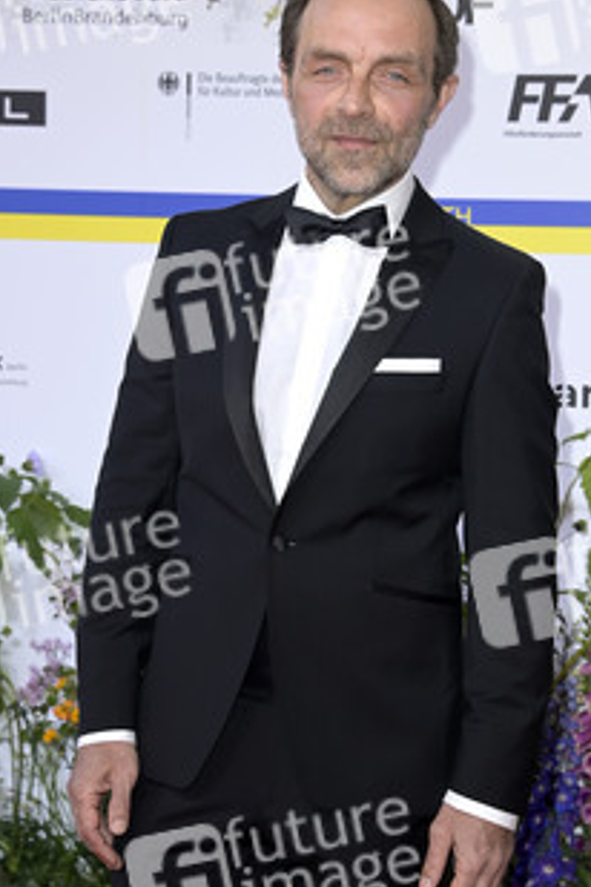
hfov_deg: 12.4
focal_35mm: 110
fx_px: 2709
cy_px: 436
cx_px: 356
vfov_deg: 18.6
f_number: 6.3
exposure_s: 1/250
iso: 640
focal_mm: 85
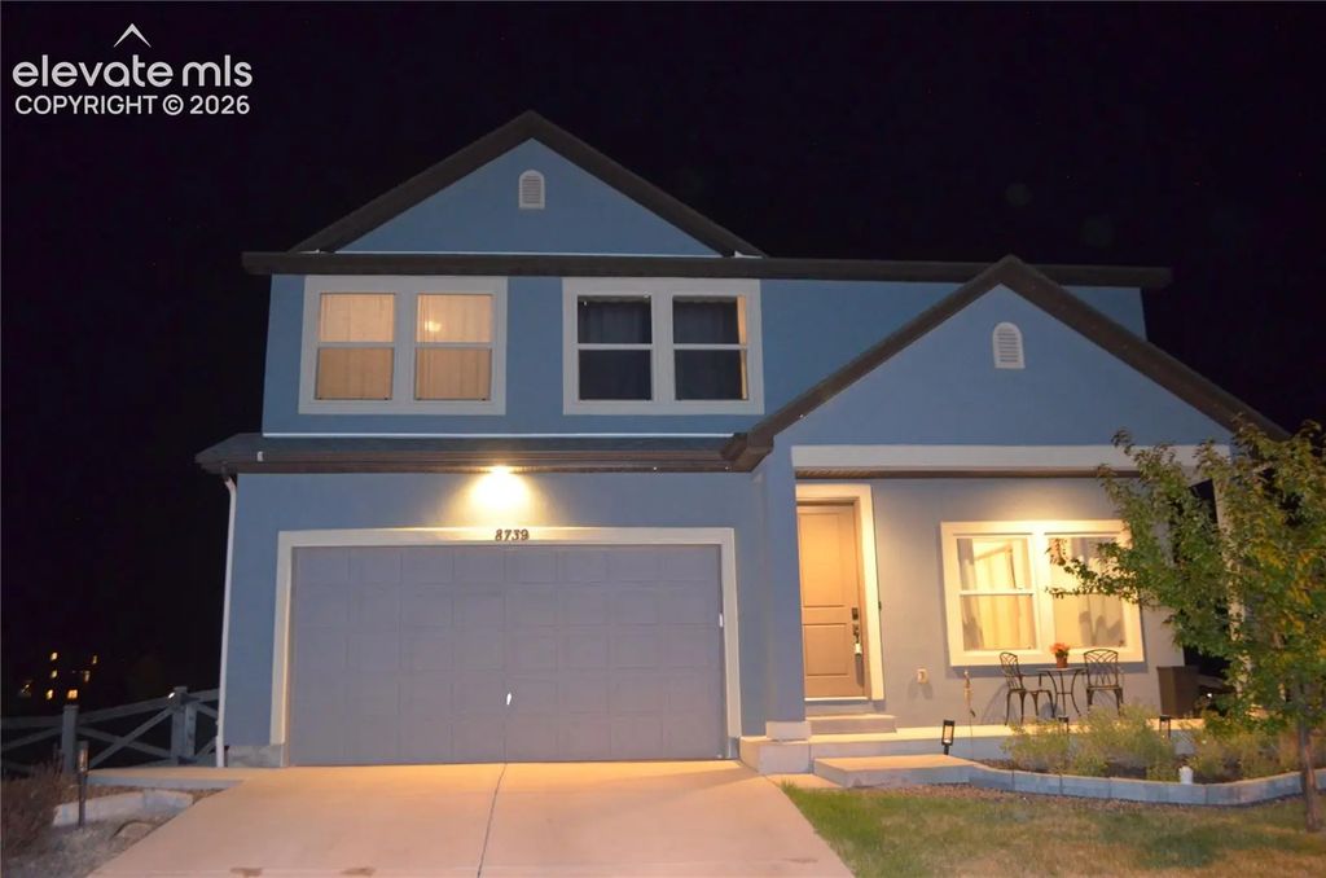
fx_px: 992
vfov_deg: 47.7
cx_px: 663
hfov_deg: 67.5
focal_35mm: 27
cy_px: 439
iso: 3200
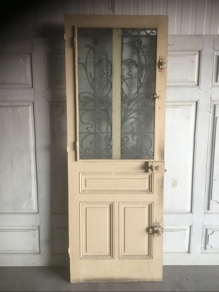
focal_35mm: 31
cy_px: 146
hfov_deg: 45.4
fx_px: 261
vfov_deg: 58.4
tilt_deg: -14.3
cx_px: 110
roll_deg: -0.4
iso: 80
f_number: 2.4
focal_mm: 3.3
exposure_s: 1/33
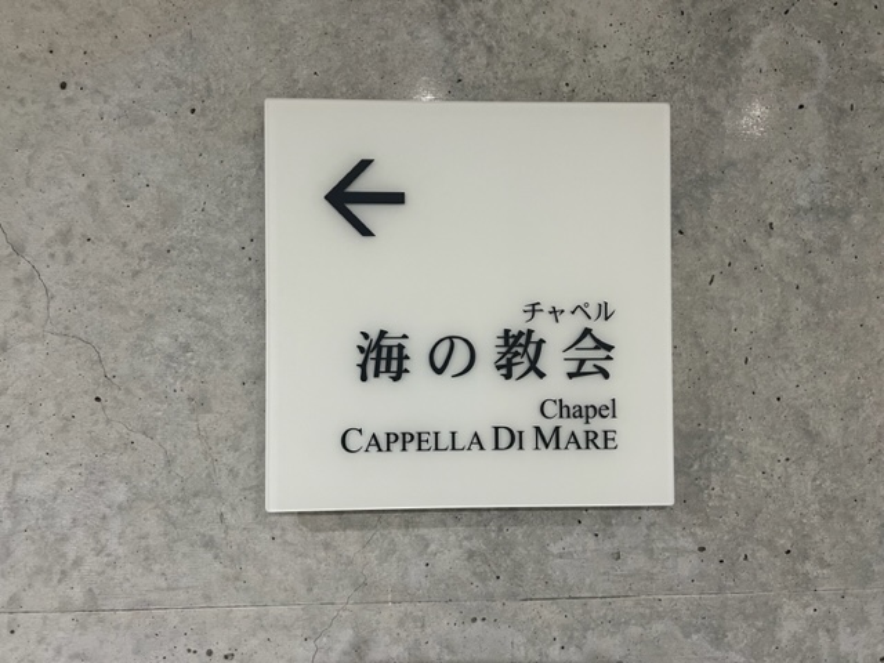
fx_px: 664
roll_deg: +0.9
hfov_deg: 67.3
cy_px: 332
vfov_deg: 53.1
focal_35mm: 26
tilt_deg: +1.1
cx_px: 442
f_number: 1.5
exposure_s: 1/60
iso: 250
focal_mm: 5.7
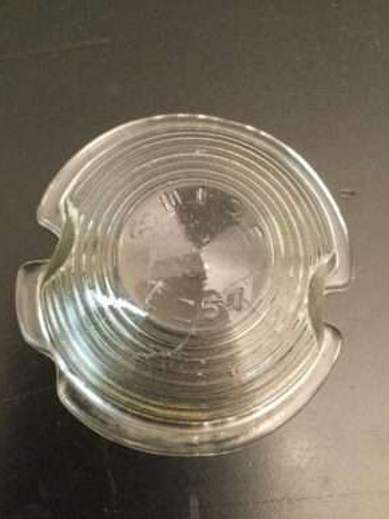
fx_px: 479
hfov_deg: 44.2
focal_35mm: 32
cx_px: 197
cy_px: 266
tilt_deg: -81.3
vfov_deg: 56.8
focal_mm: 3.3
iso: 250
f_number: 2.4
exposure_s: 1/15
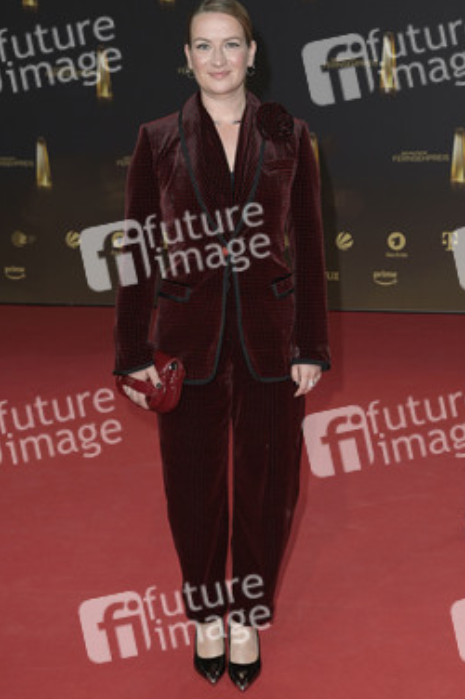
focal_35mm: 66
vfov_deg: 30.5
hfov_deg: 20.6
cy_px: 340
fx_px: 1281
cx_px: 229
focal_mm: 62
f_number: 6.3
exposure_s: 1/250
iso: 800
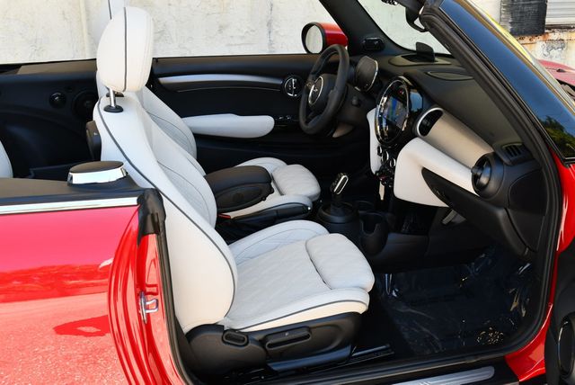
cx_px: 288
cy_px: 192
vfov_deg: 36.9
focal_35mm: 36
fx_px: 576
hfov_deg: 53.1
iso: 400
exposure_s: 1/250
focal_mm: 18
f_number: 5
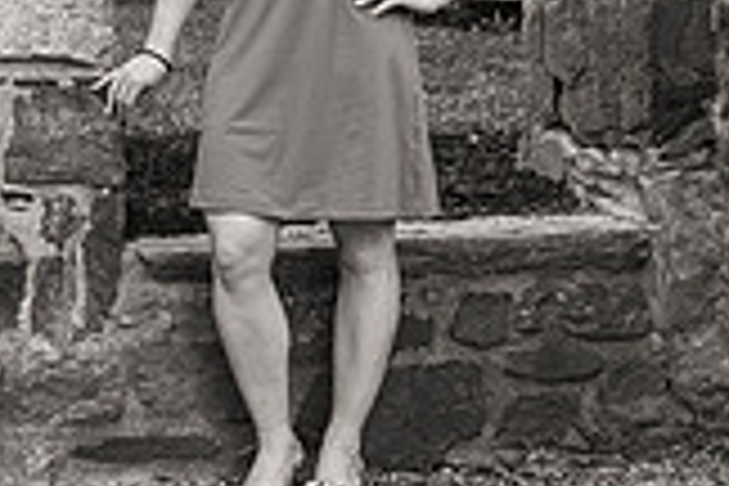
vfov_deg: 13.2
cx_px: -14
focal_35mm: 100
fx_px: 2025
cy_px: -146
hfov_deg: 19.8
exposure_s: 1/160
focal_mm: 28
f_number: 4
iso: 800
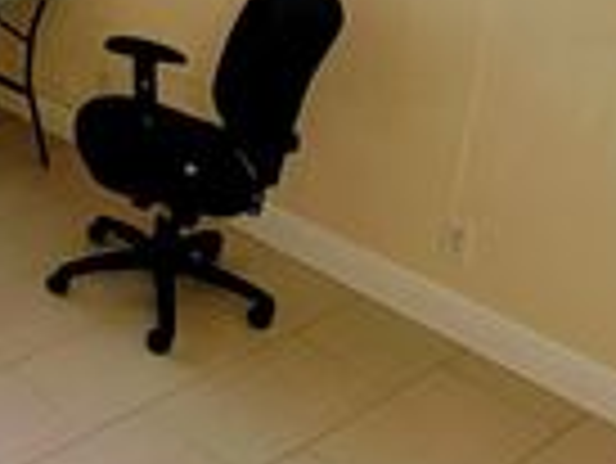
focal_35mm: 56
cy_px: -68
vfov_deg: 24.1
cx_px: -184
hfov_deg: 28.3
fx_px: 997
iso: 68
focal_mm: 2.23
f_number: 1.95
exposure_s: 1/120
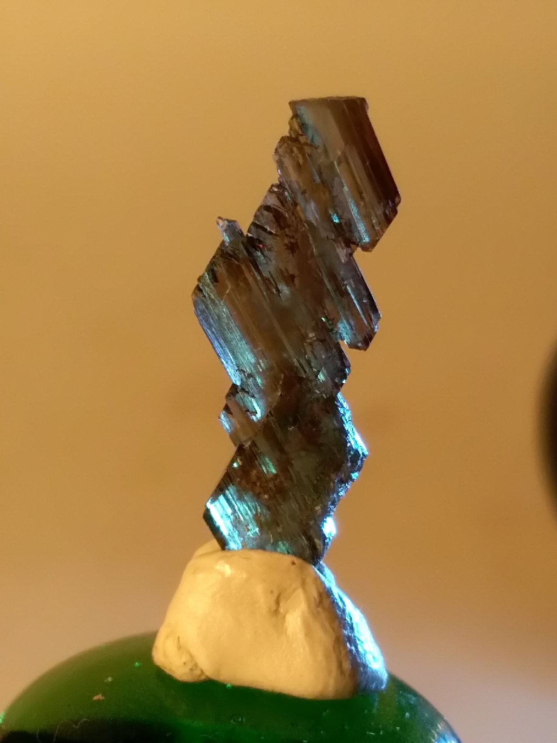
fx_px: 558
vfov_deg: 67.3
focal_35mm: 26
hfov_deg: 53.1
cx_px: 278
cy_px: 372
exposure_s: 1/33.3
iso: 287
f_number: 2
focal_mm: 3.54
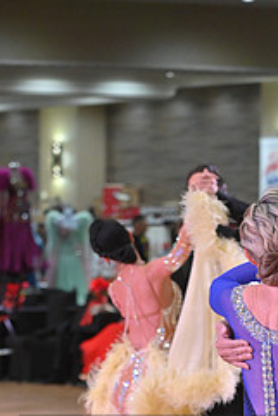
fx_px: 2926
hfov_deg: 5.4
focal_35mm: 253
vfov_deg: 8.1
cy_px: 473
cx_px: 258
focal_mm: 105
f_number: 5
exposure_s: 1/400
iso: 2500
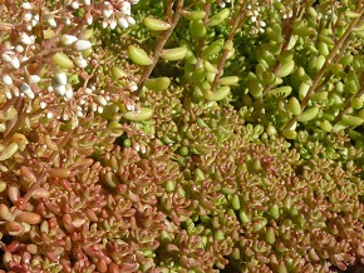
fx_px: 979
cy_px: 64
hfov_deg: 20.7
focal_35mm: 93
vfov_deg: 15.8
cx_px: 54
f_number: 5.6
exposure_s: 1/400
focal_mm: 6
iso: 100
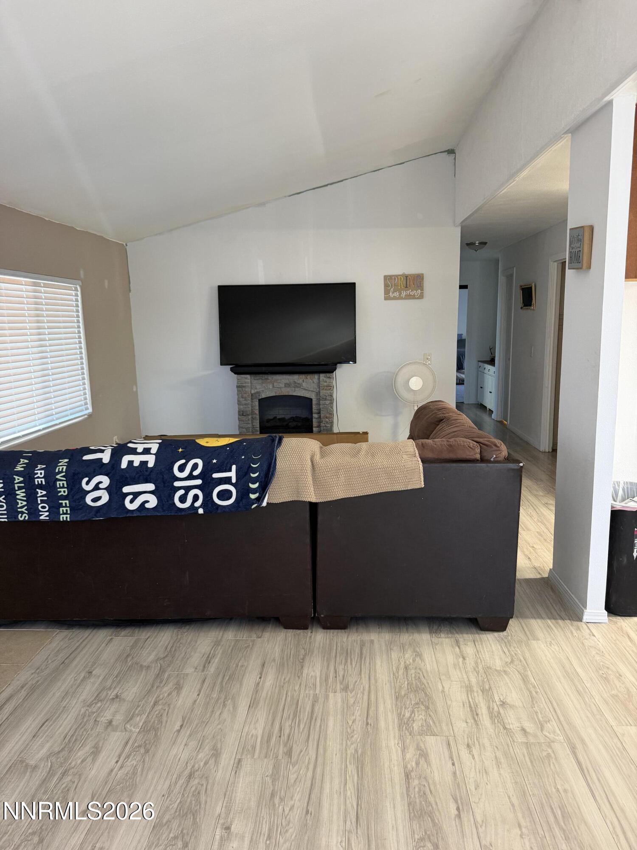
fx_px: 589
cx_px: 318
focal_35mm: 24
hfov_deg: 56.8
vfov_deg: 71.6
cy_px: 425
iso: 250
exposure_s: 1/60
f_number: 1.78
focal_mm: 6.76
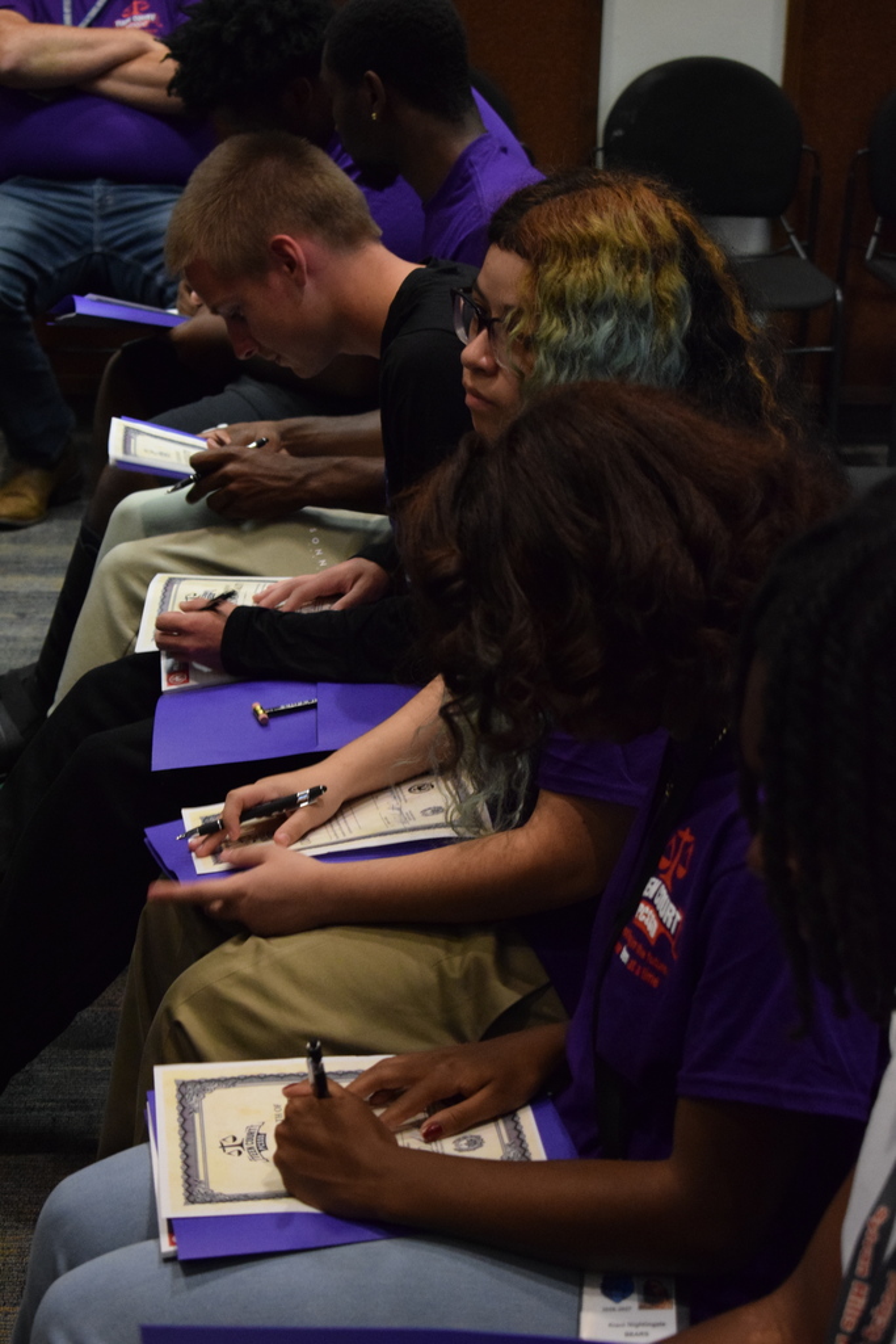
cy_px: 672
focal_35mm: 82
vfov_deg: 24.6
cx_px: 448
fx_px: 3079
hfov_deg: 16.6
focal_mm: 55
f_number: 5.6
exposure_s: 1/50
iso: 3200
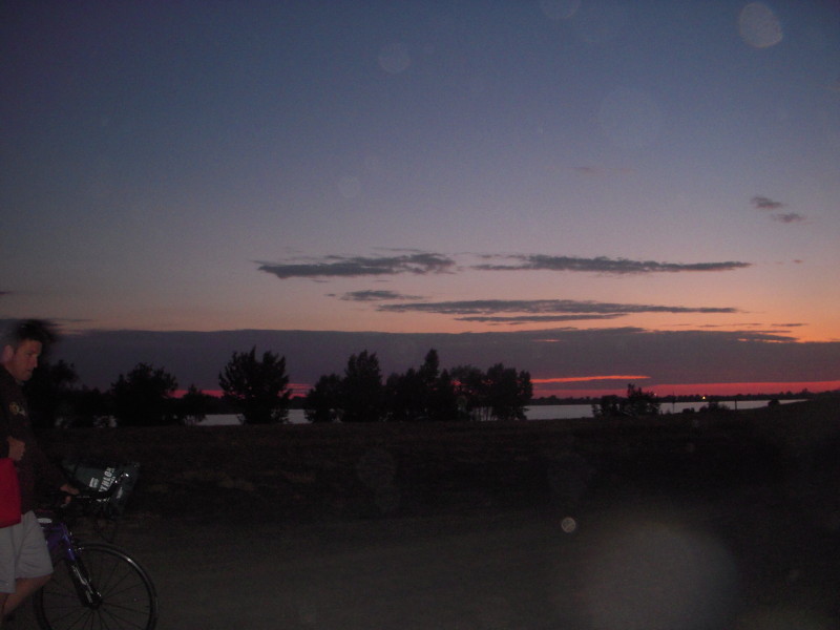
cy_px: 315
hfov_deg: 49.0
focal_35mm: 38
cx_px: 420
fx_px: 922
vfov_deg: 37.7
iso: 400
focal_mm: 6.3
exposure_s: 1/10
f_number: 3.3
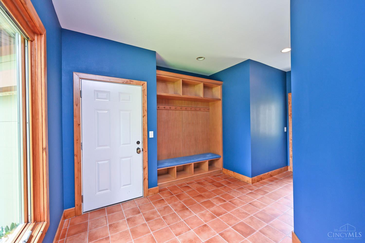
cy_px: 122
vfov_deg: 81.2
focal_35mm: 14
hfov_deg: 104.3
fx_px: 142
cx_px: 182
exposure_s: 1/60
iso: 560
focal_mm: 14
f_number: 4
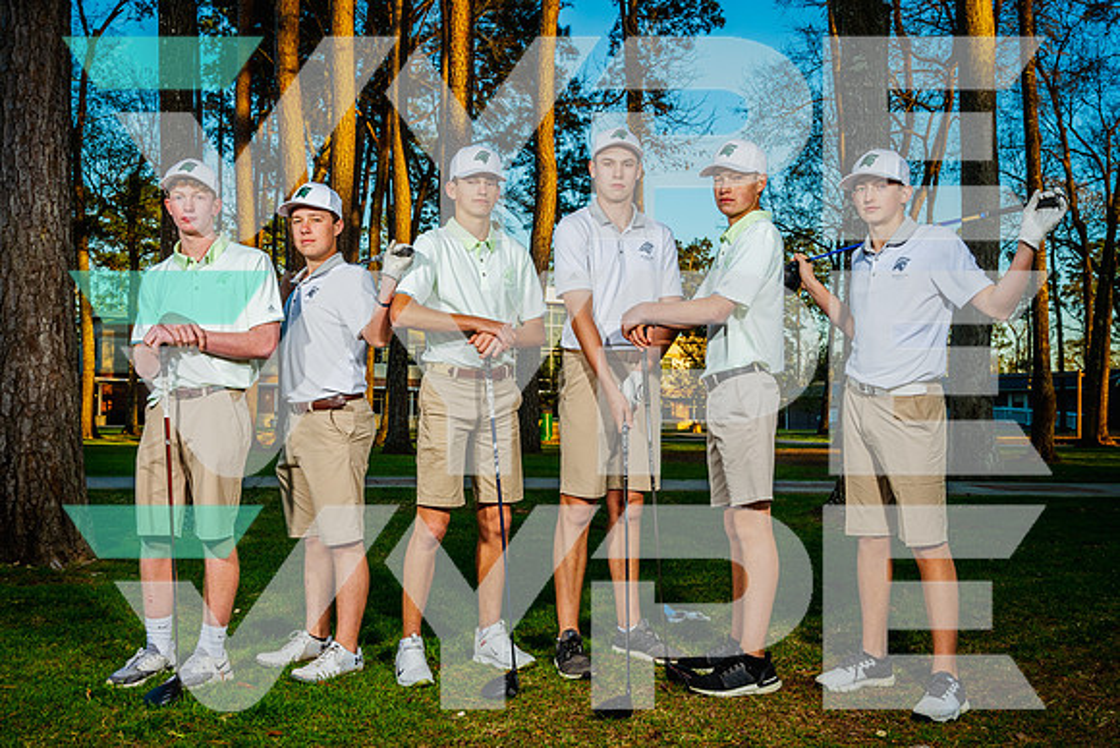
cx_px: 532
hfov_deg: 50.8
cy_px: 405
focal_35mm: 38
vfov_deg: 35.2
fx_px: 1179
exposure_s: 1/125
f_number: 10
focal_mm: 35
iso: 100
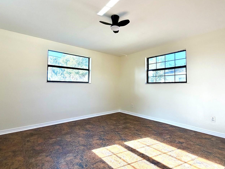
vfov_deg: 71.6
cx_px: 121
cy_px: 81
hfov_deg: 87.6
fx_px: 117
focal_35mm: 18
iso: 64
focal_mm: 2.22
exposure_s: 1/121
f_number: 2.2
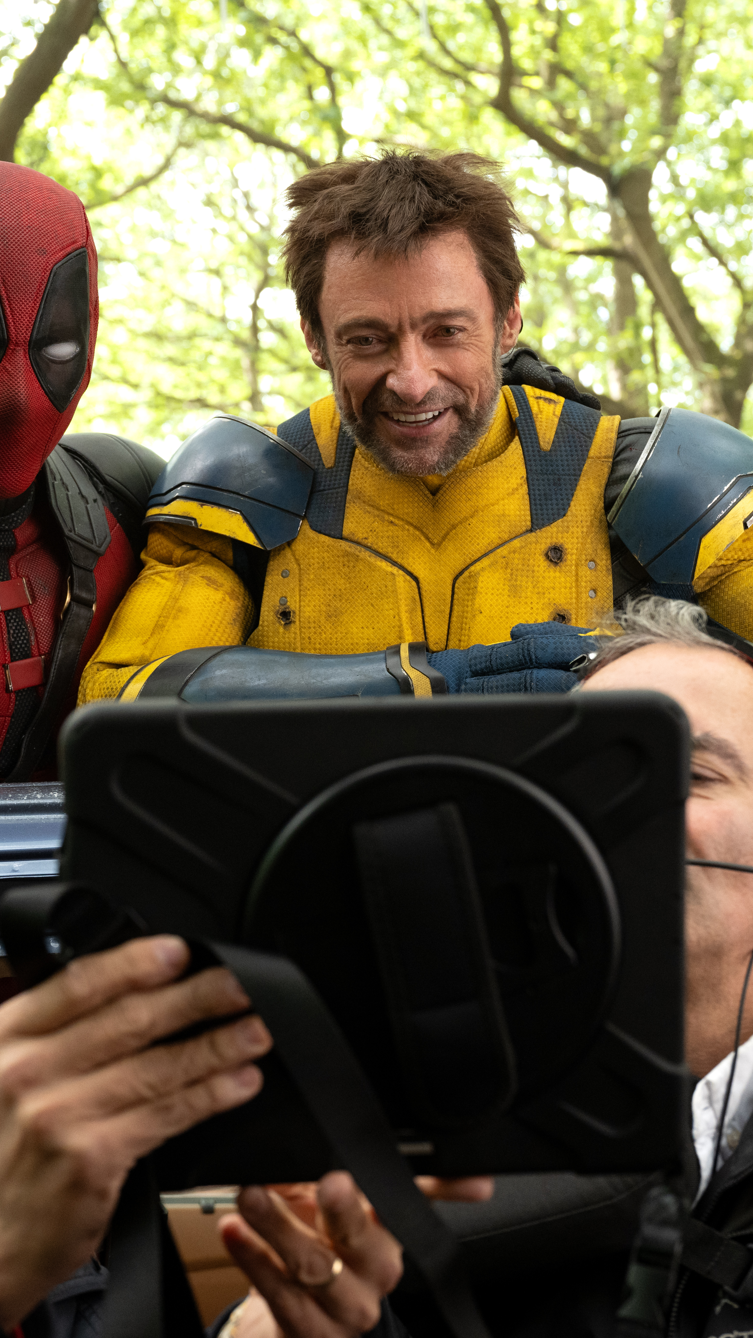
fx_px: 2307
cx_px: 361
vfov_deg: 32.4
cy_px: 667
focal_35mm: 65
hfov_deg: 18.5
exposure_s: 1/320
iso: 1600
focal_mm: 41
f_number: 5
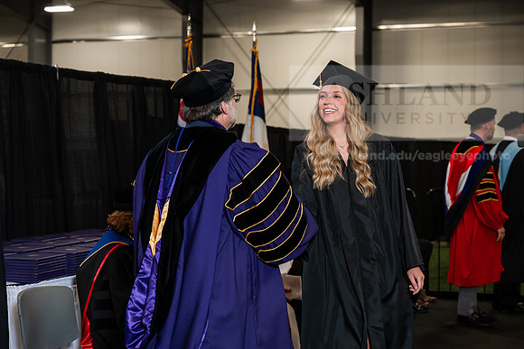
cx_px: 262
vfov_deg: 19.5
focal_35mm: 70
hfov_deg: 28.8
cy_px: 174
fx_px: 1019
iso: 1250
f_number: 4.5
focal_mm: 70
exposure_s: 1/200
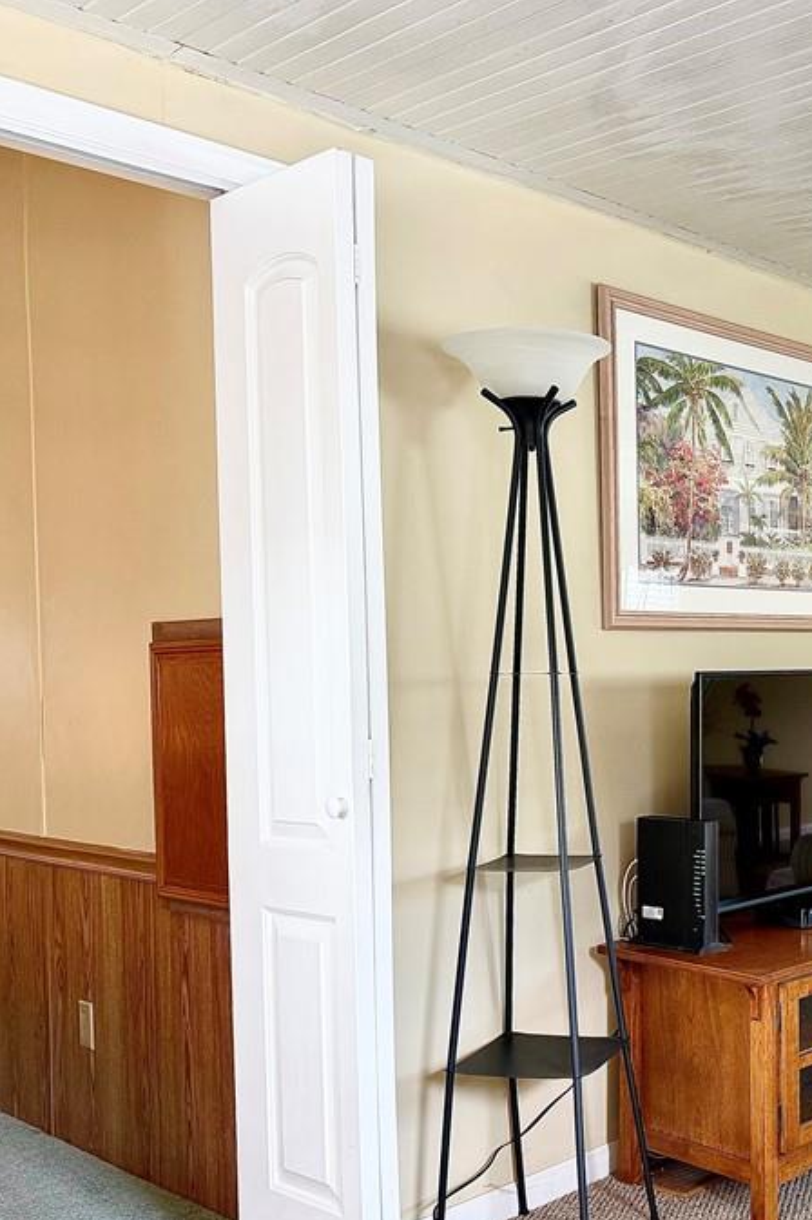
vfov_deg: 50.6
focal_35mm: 38
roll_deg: +1.4
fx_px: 1287
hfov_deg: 32.7
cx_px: 779
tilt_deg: -0.2
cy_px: 682
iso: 200
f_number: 1.78
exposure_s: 1/121
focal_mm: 6.76
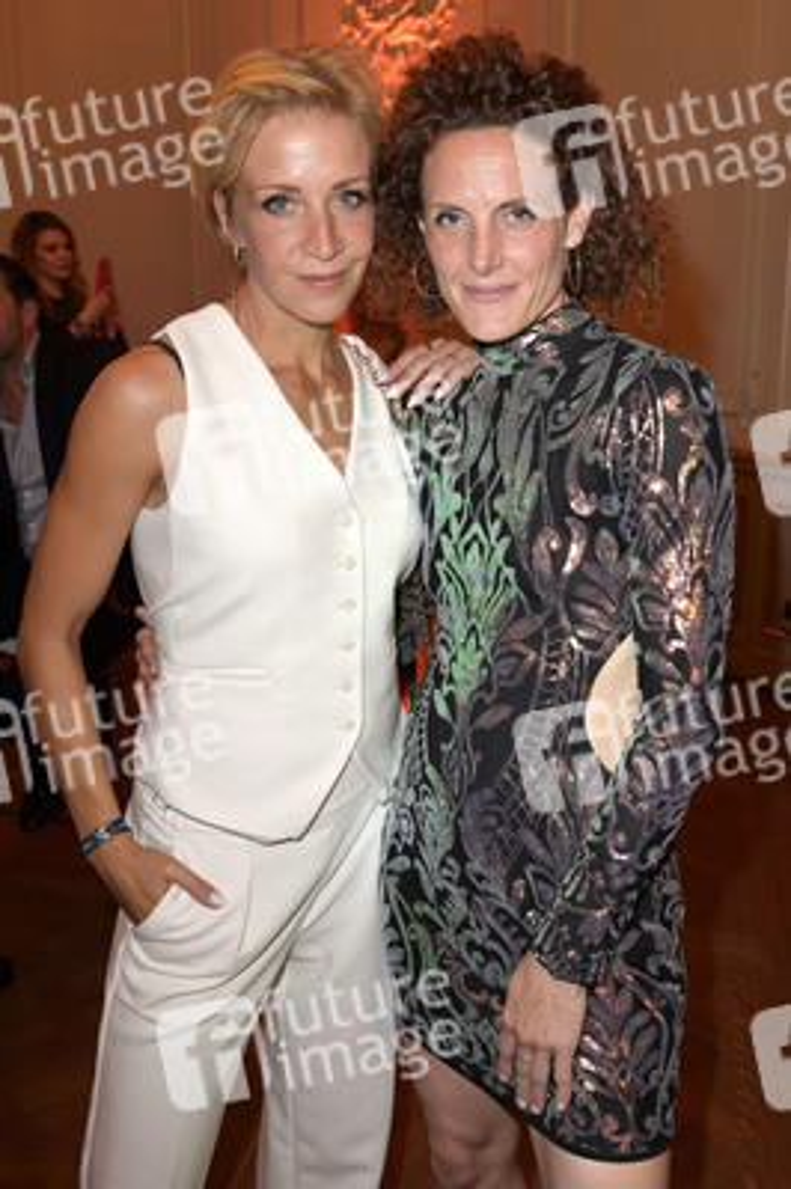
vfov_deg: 58.8
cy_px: 594
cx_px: 396
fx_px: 1056
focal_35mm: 32
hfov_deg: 41.0
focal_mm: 32
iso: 2500
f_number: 5.6
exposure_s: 1/80
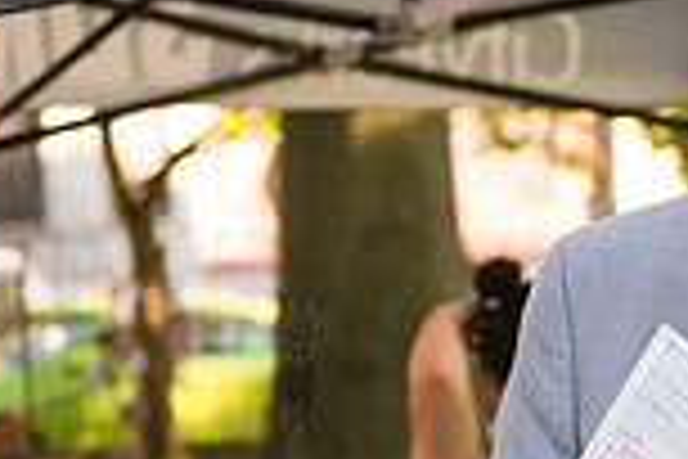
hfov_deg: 6.7
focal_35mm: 303
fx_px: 5790
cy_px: 583
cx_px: 877
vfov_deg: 4.5
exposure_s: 1/60
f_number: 5.6
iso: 250
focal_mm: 80
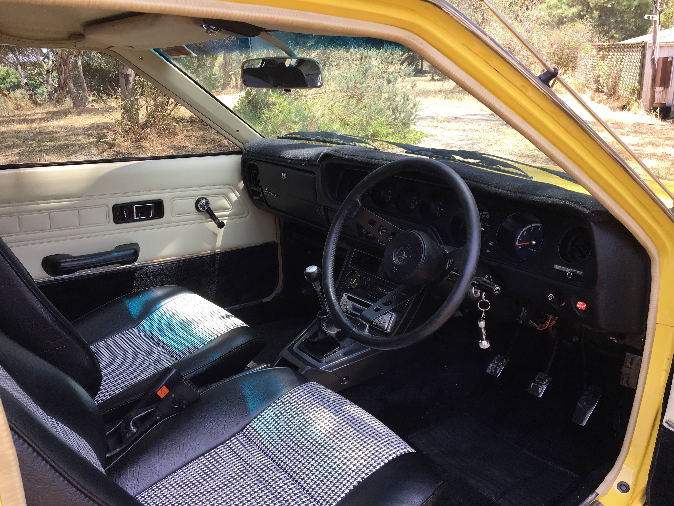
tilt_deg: -19.1
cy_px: 253
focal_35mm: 29
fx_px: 565
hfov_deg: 61.7
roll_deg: +1.6
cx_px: 337
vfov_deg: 48.2
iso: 25
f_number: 2.2
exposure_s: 1/169
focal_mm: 4.15
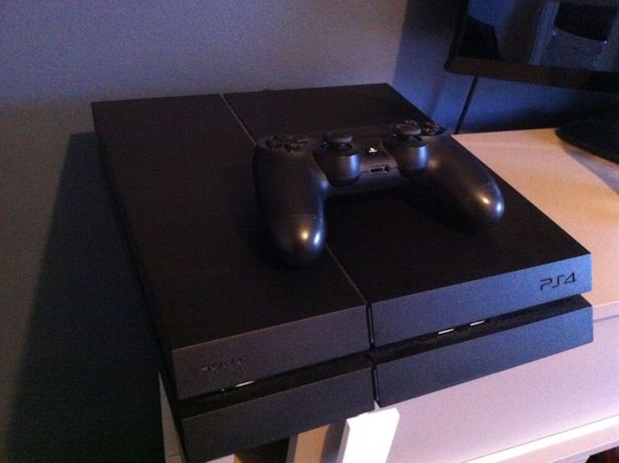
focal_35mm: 35
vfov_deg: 40.6
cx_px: 310
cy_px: 232
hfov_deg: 52.7
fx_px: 625
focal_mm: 3.85
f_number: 2.8
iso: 1000
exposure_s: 1/15
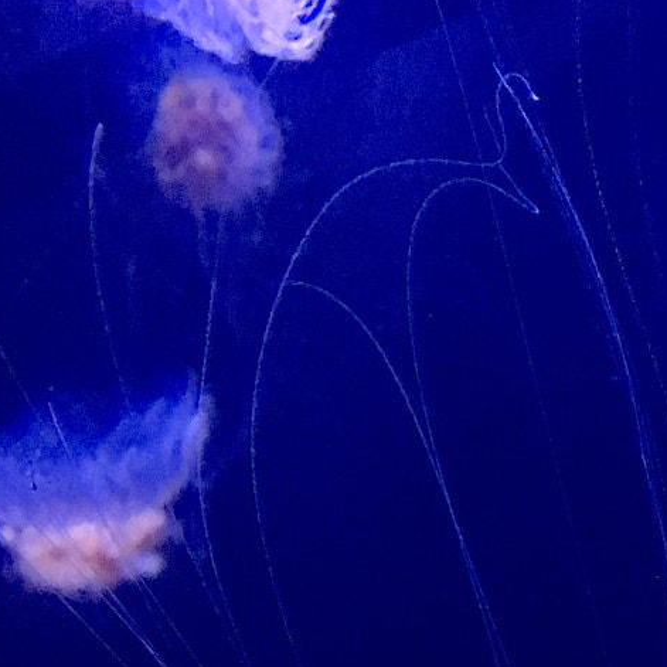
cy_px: 833
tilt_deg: -1.1
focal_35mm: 87
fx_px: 1897
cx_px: 765
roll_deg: -1.7
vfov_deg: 18.7
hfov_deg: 19.0
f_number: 2.2
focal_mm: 4.15
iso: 320
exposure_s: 1/15
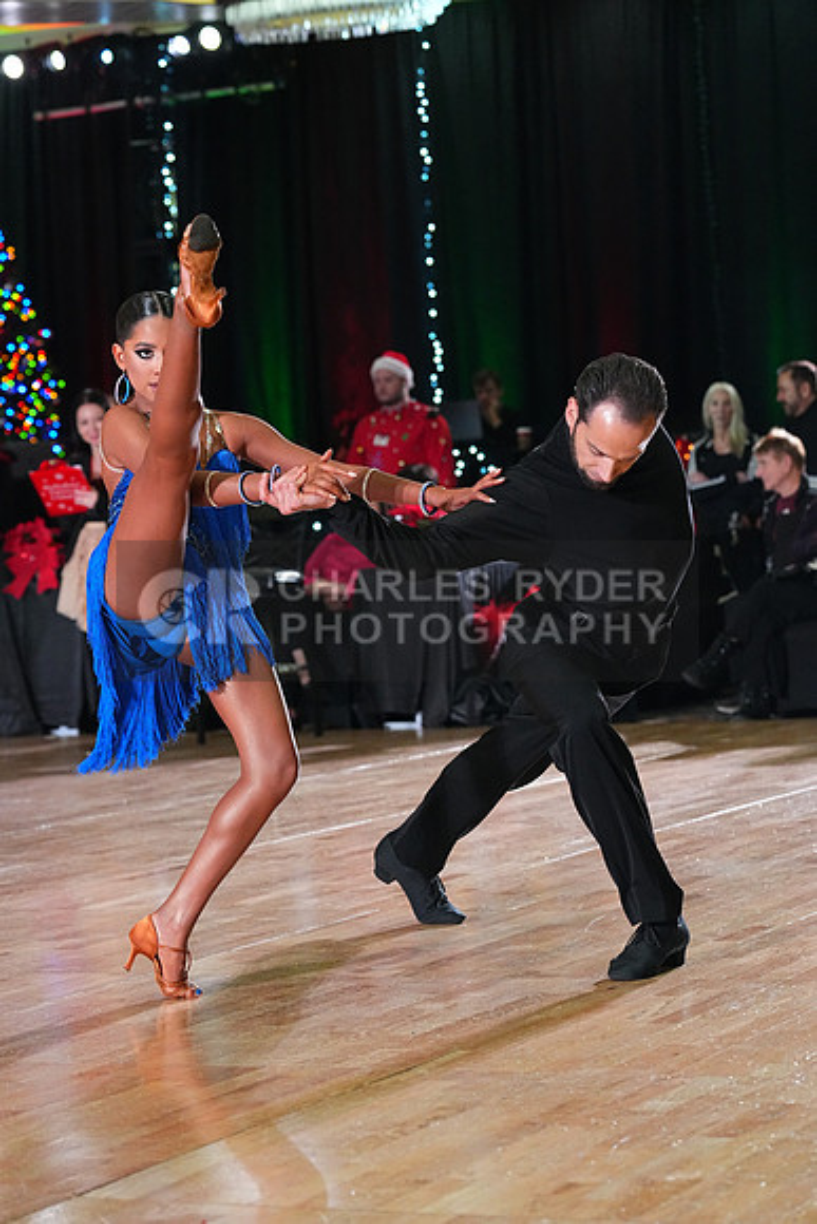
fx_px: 3300
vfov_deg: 21.0
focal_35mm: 97
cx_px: 408
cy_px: 612
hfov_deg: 14.1
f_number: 5
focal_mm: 97
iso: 8000
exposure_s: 1/400
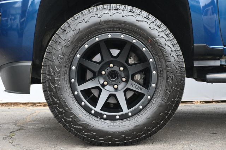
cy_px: 75
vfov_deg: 22.0
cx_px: 113
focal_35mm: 62
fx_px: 386
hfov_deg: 32.7
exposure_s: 1/125
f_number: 5.6
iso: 720
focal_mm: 41
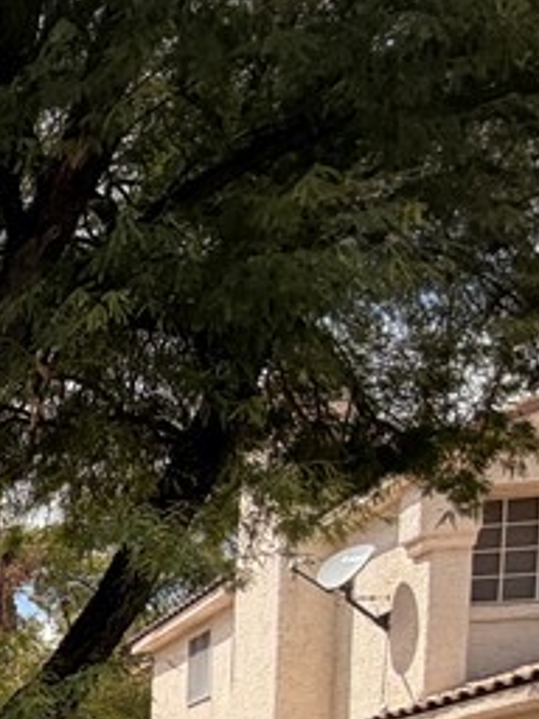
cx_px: -741
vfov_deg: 29.1
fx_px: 1163
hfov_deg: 15.2
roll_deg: +0.0
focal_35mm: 56
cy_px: 890
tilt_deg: -2.0
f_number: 2.2
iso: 20
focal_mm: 2.22
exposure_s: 1/1068
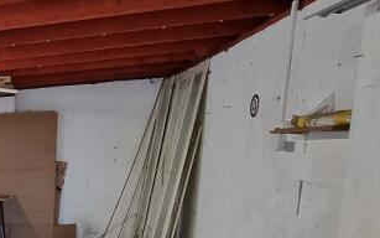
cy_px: 238
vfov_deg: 26.5
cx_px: -173
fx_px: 476
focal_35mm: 46
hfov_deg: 29.3
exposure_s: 1/50
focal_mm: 2.2
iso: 125
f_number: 2.2
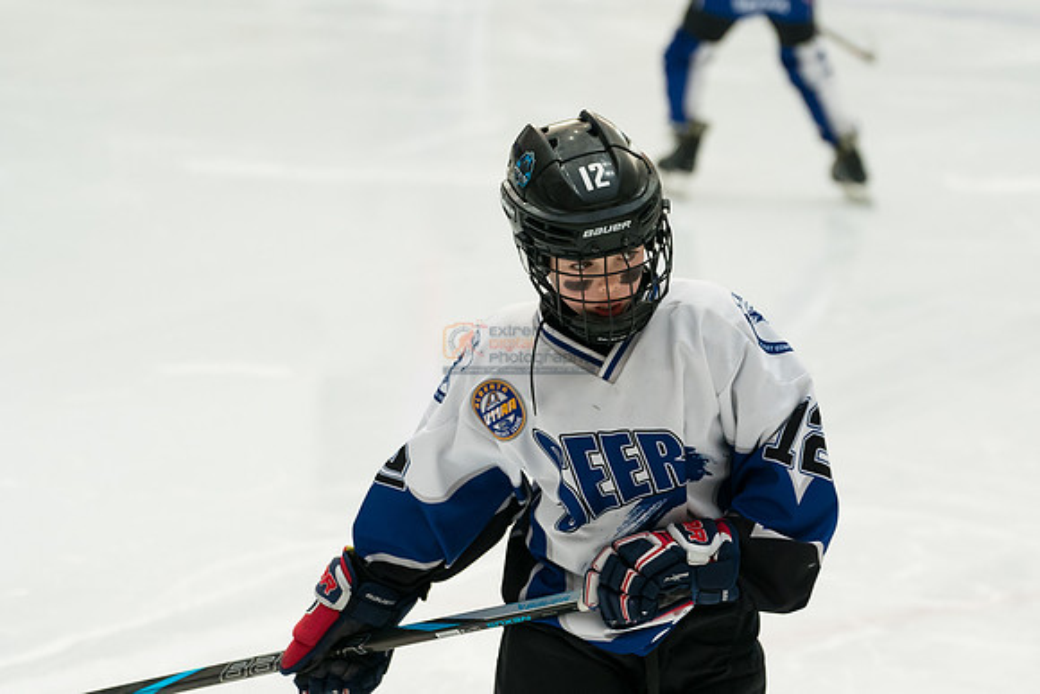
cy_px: 347
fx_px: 5359
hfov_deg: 11.1
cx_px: 520
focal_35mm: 185
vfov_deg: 7.4
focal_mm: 107
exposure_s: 1/1600
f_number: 3.5
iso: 1600
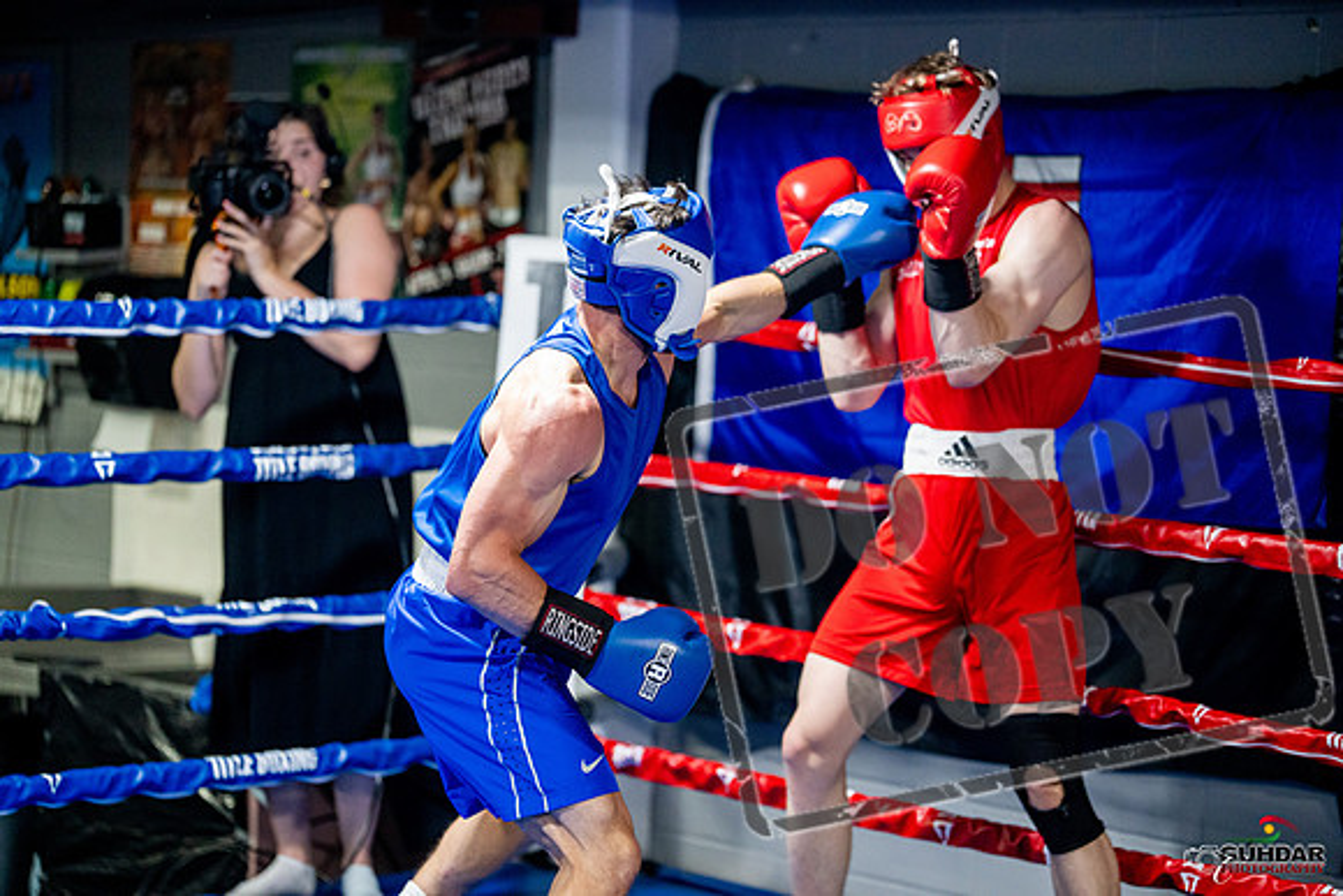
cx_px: 672
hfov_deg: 20.4
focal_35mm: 100
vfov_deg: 13.7
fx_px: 3731
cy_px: 448
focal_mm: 100
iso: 5000
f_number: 2
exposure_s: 1/1000
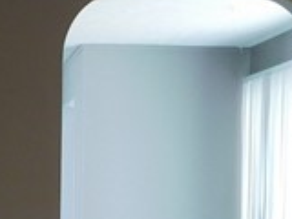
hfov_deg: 13.3
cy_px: 246
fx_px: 1240
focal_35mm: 147
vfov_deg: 10.0
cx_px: 27
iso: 125
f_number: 3
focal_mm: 4
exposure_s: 1/30
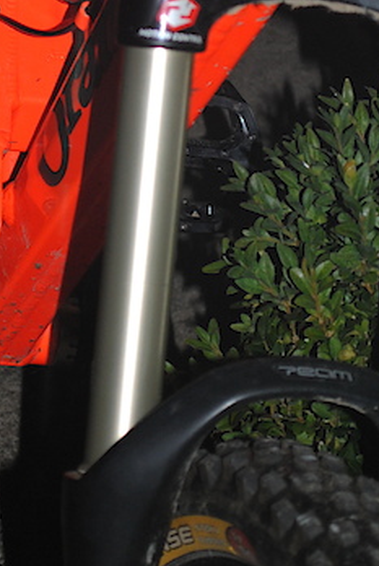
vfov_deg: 8.5
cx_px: 115
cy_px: 63
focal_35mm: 242
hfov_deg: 5.7
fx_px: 3817
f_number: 5.6
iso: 200
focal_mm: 55
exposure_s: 1/60
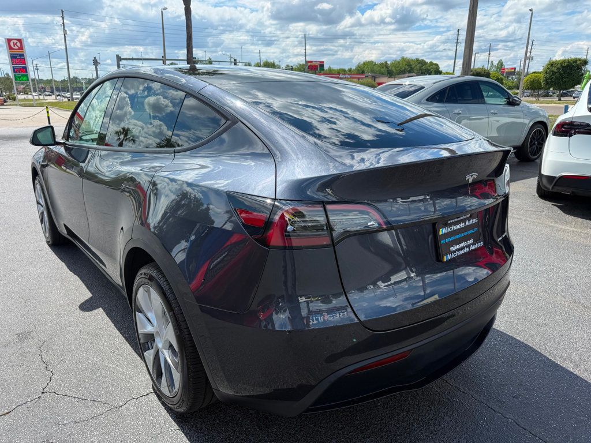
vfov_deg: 56.8
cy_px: 222
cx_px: 296
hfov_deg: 71.6
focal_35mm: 24
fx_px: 410
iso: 80
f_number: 1.78
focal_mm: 6.76
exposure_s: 1/3279
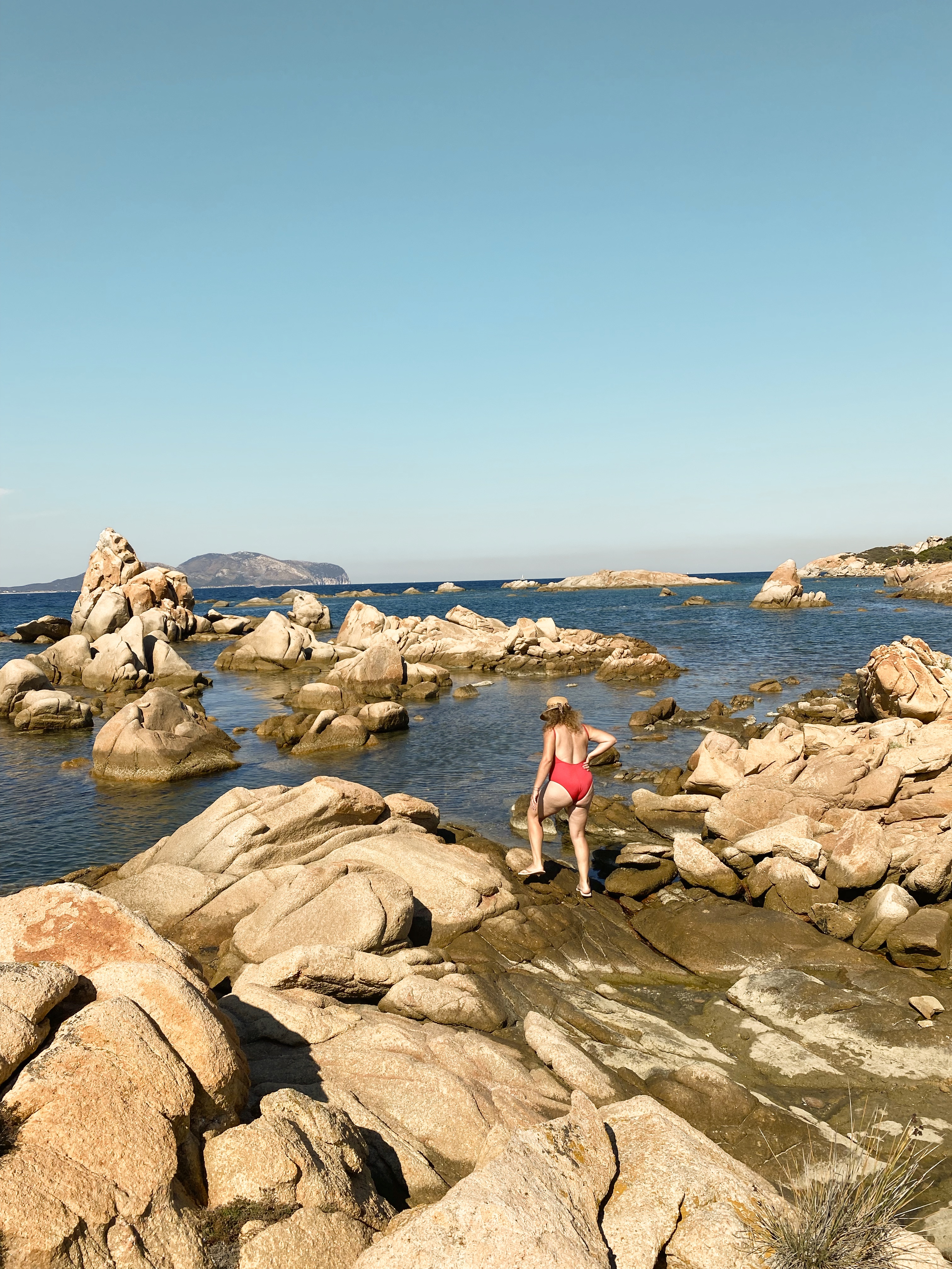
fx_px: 953
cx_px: 476
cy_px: 634
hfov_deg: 53.1
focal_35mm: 26
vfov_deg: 67.3
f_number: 1.8
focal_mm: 4.25
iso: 32
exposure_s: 1/4115
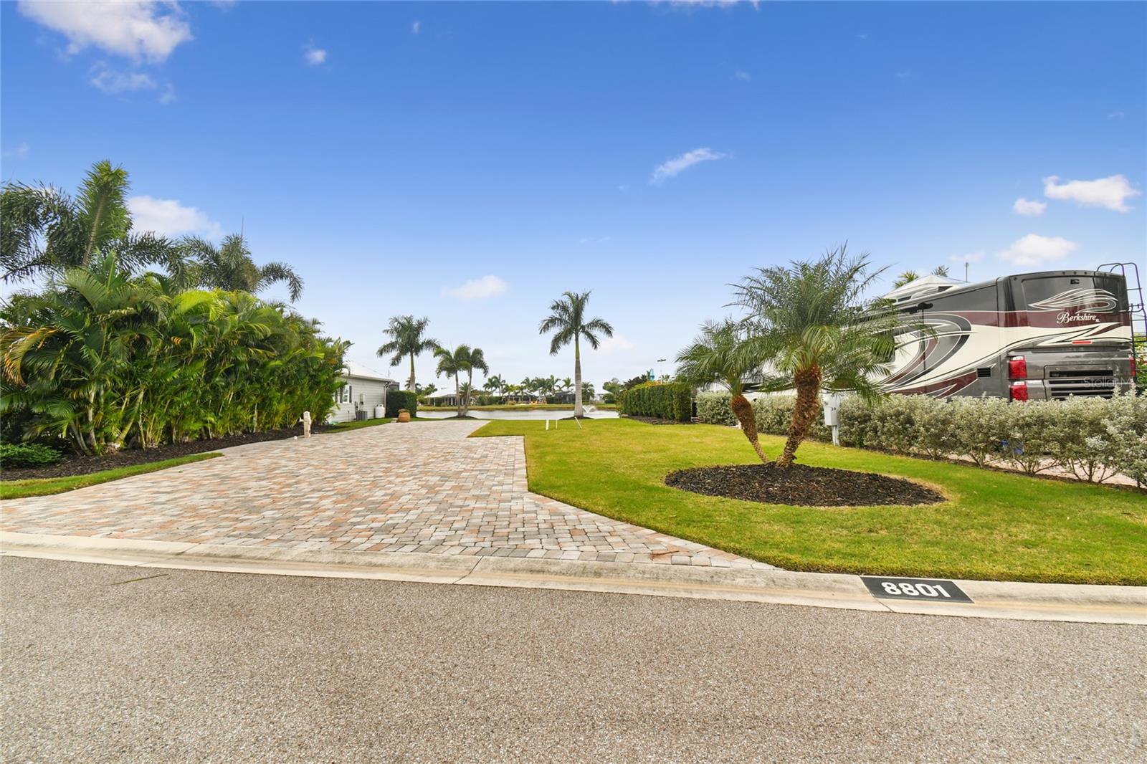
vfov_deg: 77.3
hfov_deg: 100.4
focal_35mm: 15
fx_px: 478
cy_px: 382
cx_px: 574
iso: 100
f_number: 7.1
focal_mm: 10
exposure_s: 1/50
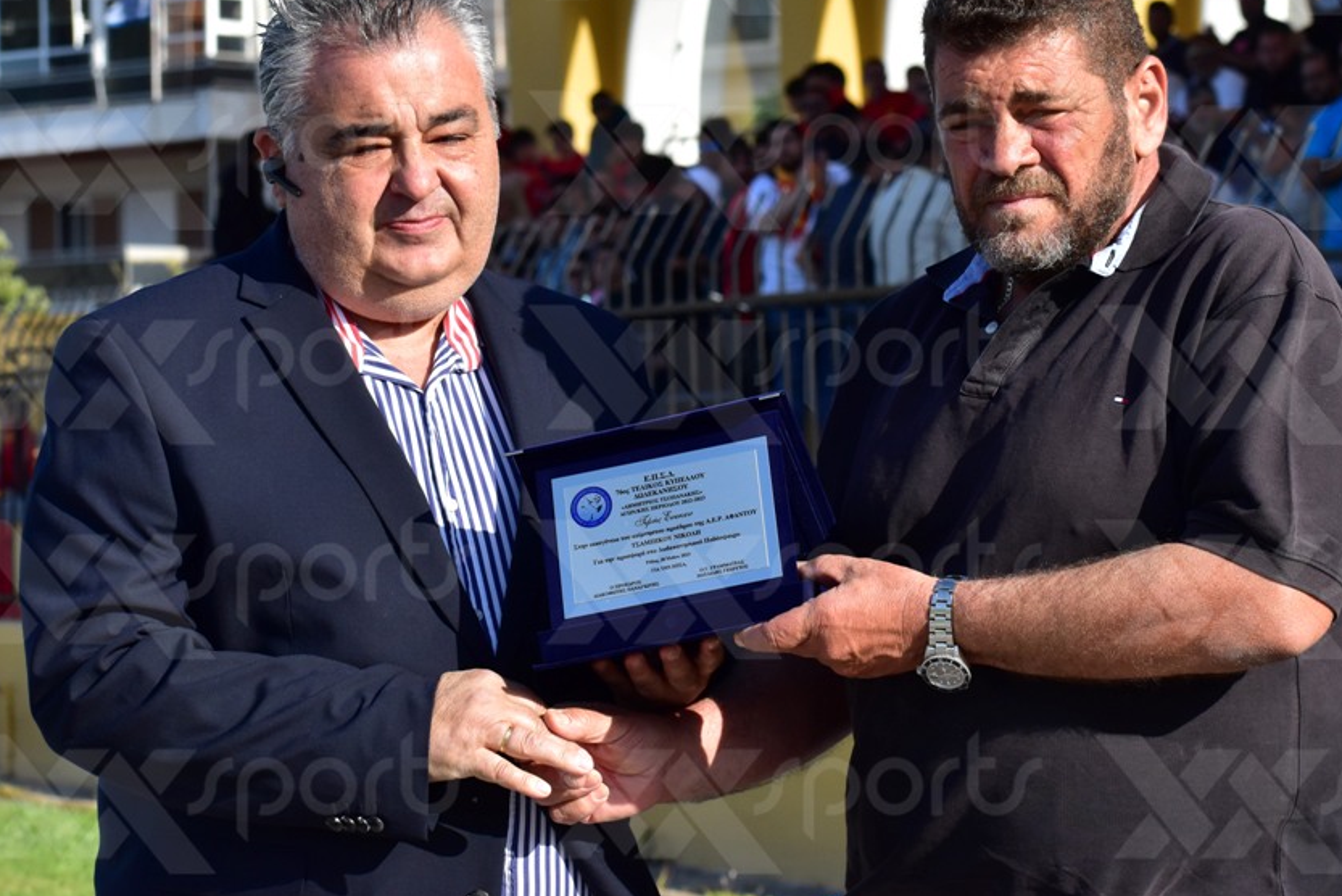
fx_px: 4810
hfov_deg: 15.9
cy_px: 371
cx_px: 785
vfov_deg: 10.6
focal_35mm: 129
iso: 800
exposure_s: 1/1600
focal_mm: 70
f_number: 8
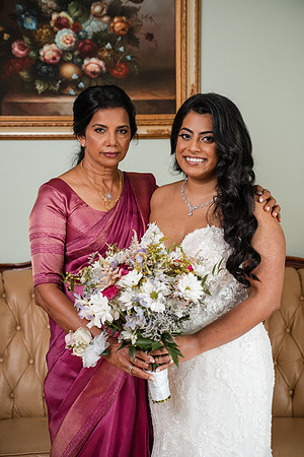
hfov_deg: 19.7
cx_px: 152
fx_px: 874
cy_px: 228
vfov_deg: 29.2
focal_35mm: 69
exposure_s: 1/250
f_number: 4
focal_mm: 69
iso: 640
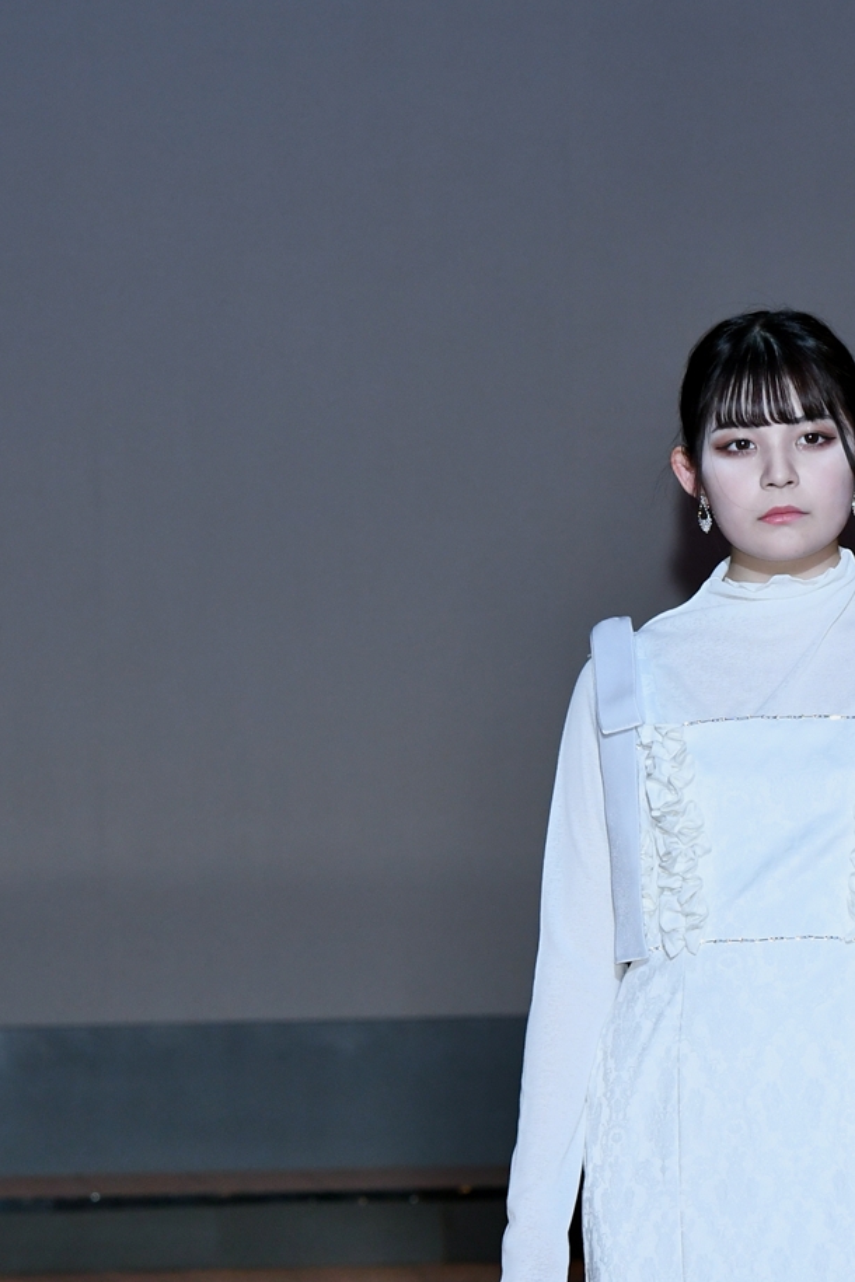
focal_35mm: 384
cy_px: 1051
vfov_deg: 5.4
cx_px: 777
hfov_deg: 3.6
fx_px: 13679
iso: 800
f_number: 5.6
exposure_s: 1/250
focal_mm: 122
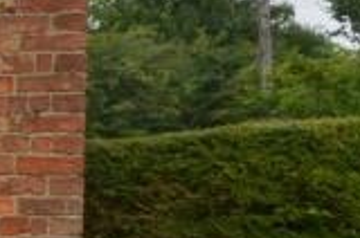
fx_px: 958
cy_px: 168
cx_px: -670
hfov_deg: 12.1
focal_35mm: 96
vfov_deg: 14.2
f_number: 7.1
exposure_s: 1/200
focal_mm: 10
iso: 200
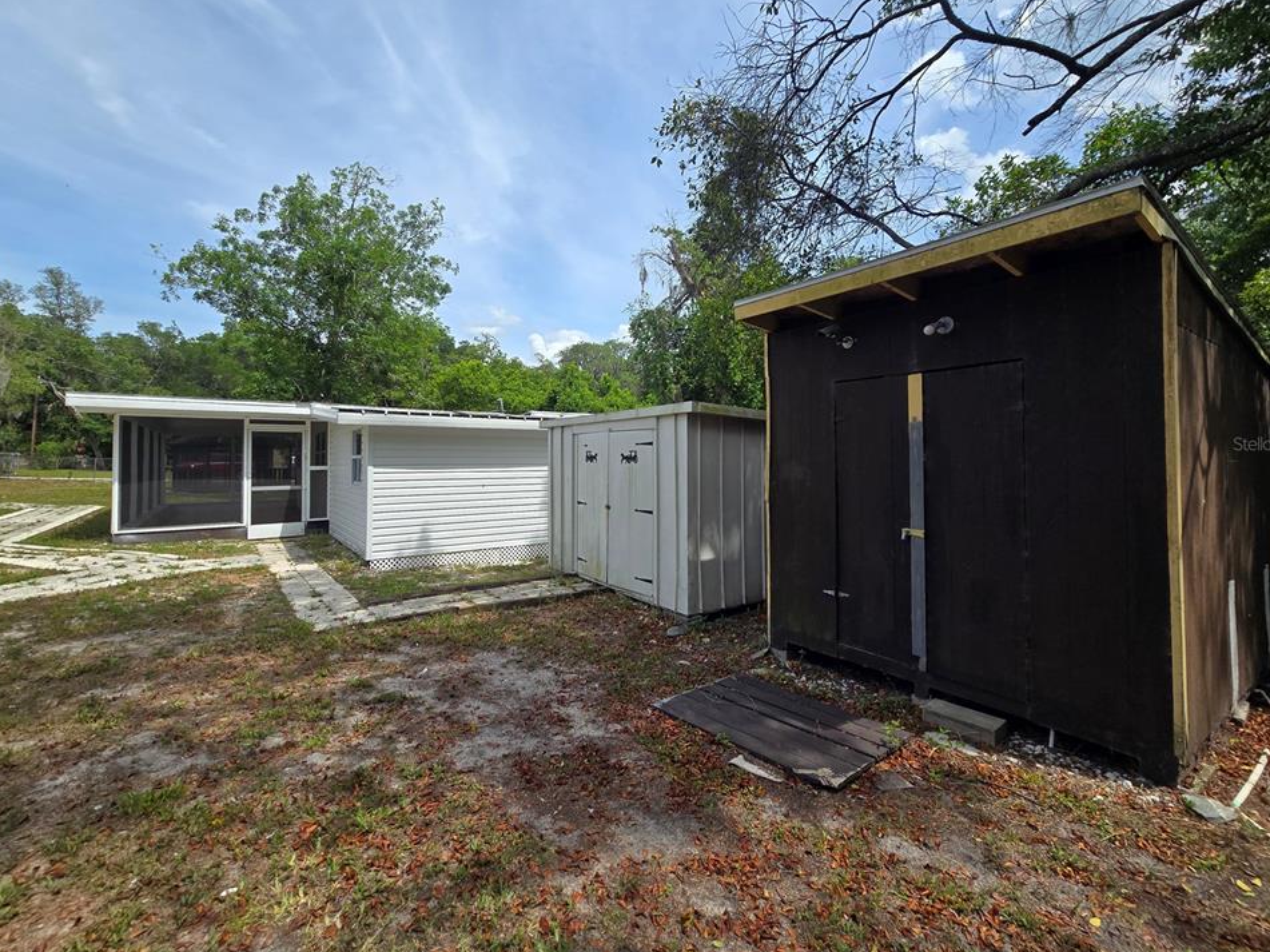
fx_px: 514
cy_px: 443
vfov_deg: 85.5
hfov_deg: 102.1
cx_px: 630
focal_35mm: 14
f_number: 2.2
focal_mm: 2.2
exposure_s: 1/1597
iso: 50
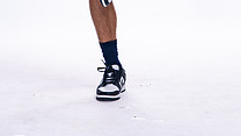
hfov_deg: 9.7
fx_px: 1419
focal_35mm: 222
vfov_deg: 5.4
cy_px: -124
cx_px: 149
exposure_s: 1/250
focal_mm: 98
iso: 400
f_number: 6.3
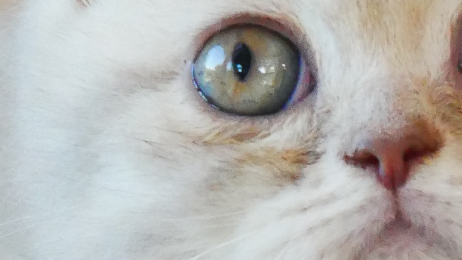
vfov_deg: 3.6
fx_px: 4080
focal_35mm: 333
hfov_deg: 6.5
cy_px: 310
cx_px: 284
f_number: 7.1
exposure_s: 1/250
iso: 3200
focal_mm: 36
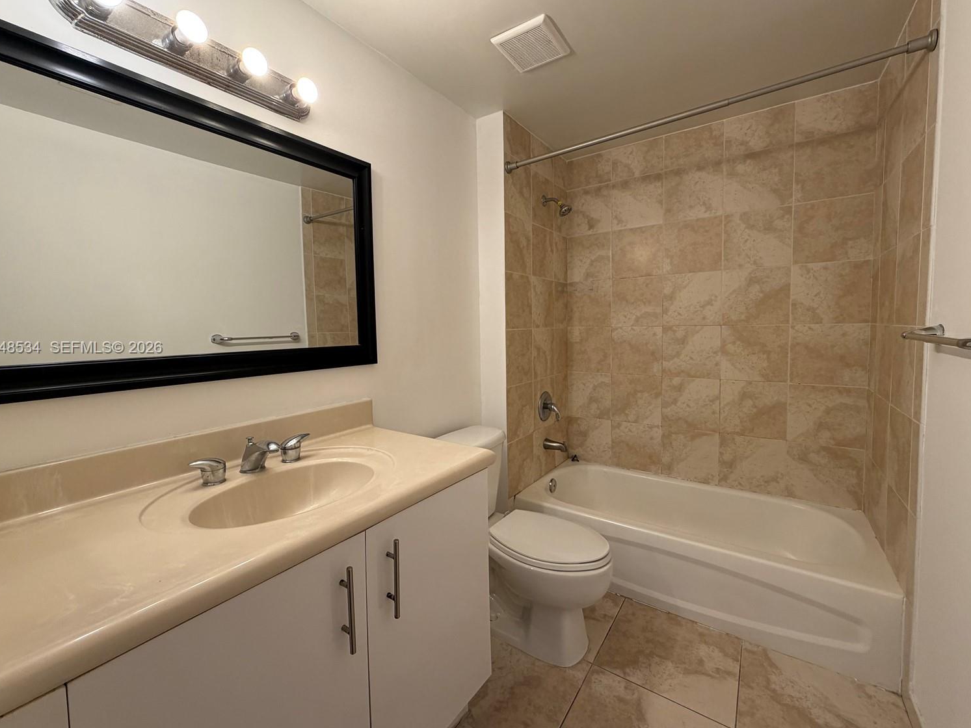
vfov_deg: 81.7
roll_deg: +0.8
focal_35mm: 15
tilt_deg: -3.1
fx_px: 421
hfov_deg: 98.2
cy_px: 348
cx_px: 480
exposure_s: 1/120
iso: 160
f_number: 2.2
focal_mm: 2.22
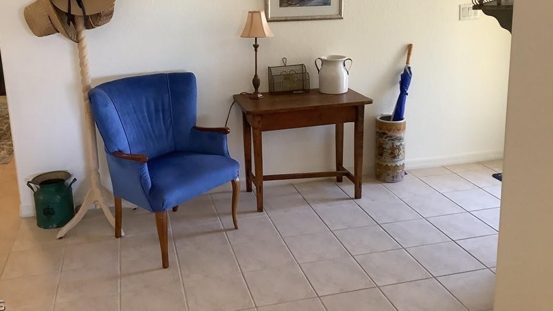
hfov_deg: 53.9
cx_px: 252
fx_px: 543
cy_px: 88
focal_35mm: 37
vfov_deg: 31.6
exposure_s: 1/50
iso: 160
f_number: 2.4
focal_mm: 3.3
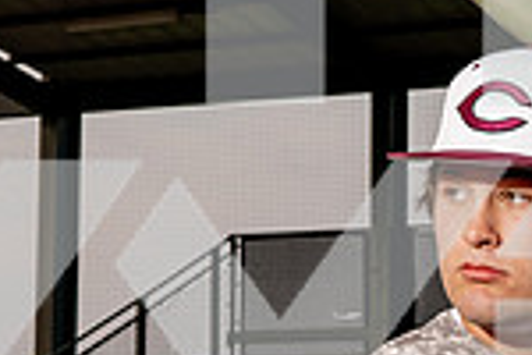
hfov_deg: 15.1
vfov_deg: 10.1
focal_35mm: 135
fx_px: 1995
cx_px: 426
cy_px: 350
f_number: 6.3
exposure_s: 1/250
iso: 500
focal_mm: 35
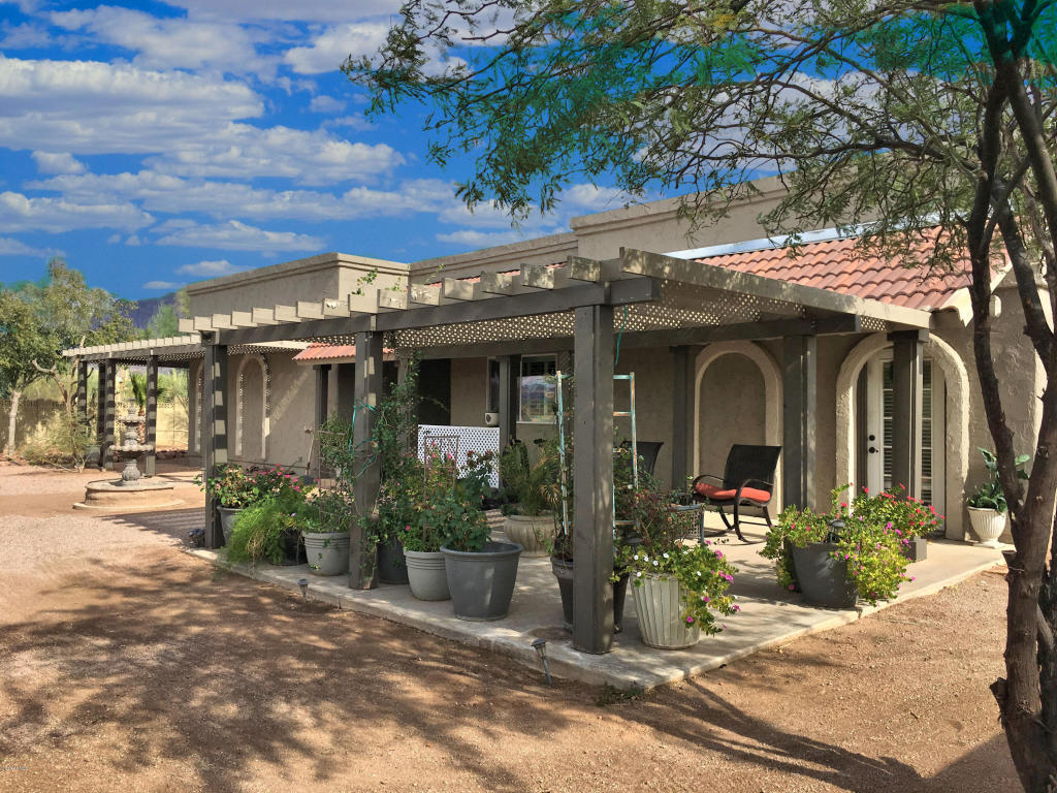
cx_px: 528
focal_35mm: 29
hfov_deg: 61.7
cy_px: 396
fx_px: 886
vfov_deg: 48.2
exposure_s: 1/1538
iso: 25
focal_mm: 4.15
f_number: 2.2
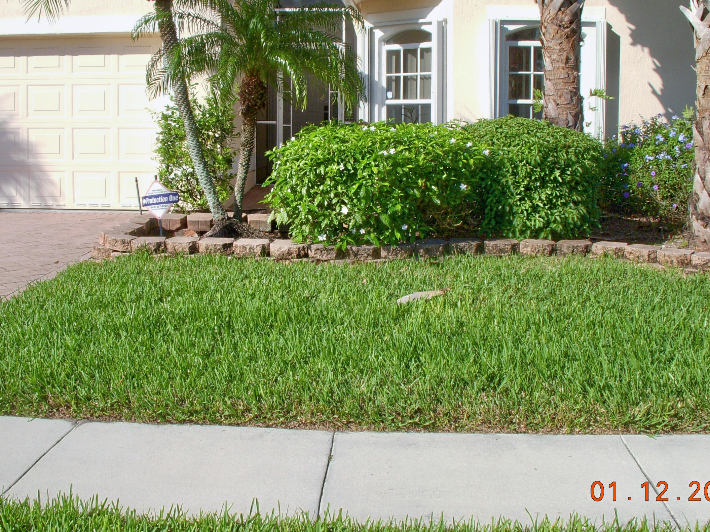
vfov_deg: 30.2
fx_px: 984
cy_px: 225
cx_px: 339
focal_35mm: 48
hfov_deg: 39.7
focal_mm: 6.3
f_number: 6.6
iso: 100
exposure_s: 1/320
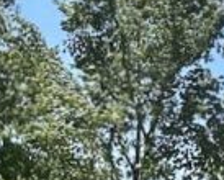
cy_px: 293
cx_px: 119
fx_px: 1162
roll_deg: -1.1
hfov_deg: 11.0
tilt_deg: +0.2
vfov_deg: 8.6
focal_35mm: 175
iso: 80
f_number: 1.78
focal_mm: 6.86
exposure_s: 1/2410
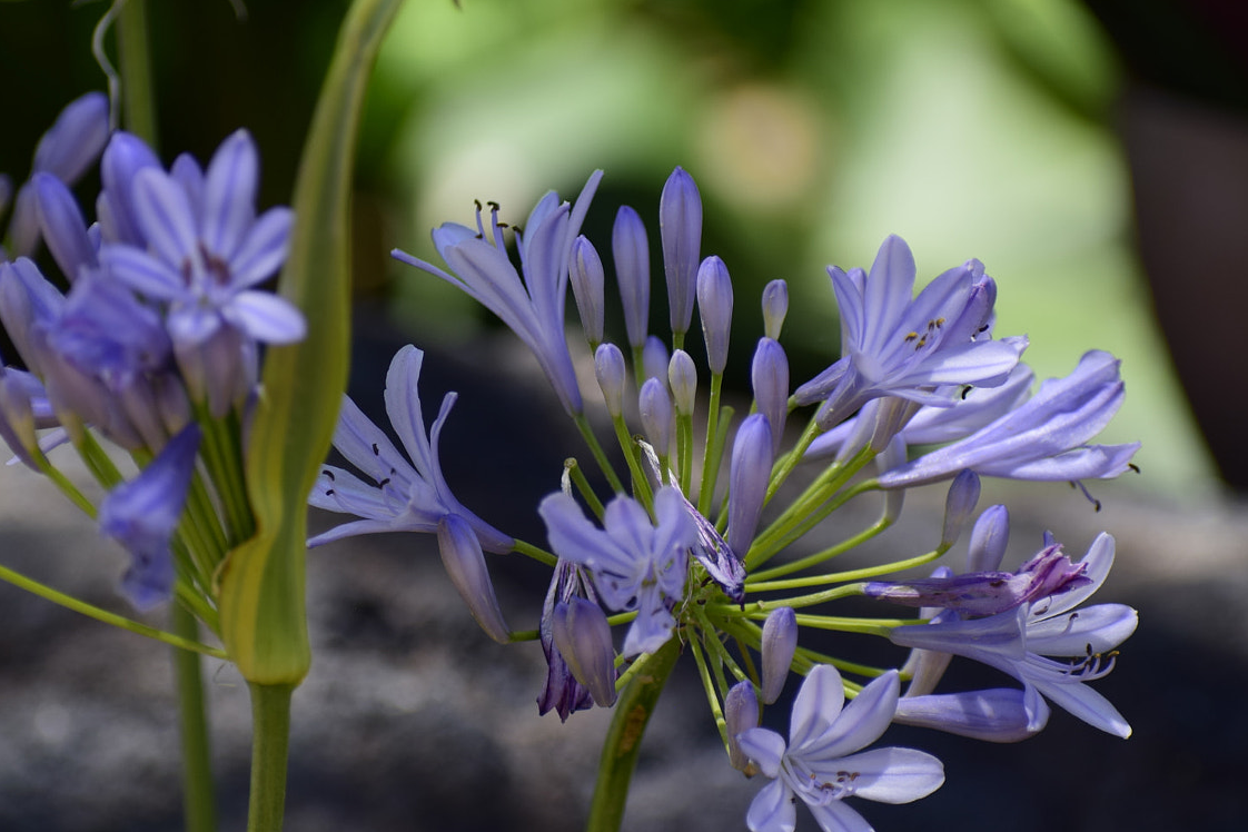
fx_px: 9637
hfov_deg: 7.4
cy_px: 413
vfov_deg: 4.9
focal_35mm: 278
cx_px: 443
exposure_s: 1/500
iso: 100
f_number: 4.8
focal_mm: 130
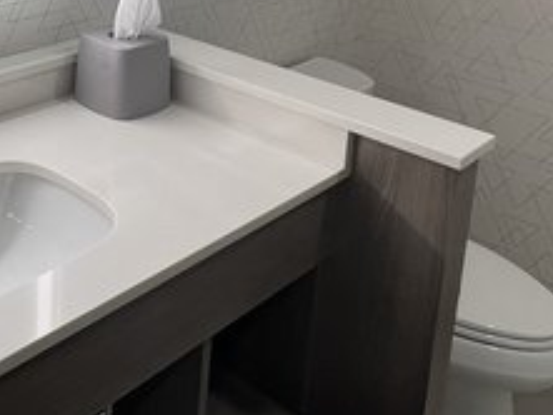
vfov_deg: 28.0
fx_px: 751
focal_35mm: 47
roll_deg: -1.2
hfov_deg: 37.3
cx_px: 38
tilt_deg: -12.8
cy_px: -50
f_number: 1.8
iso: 80
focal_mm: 1.57
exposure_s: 1/120
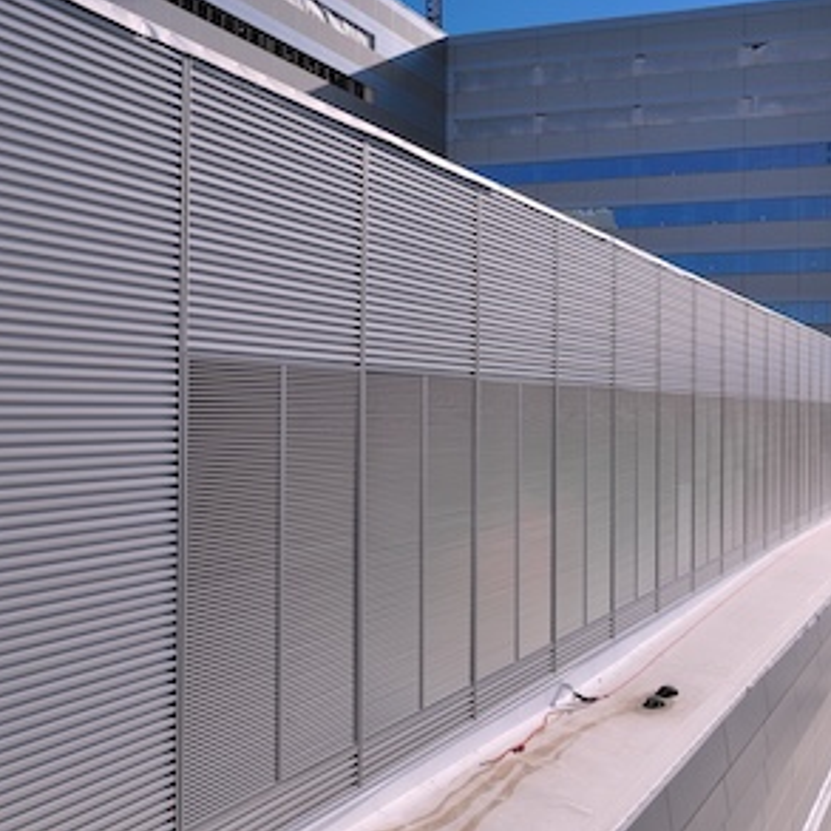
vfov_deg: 55.6
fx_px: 788
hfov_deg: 55.5
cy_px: 408
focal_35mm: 29
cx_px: 457
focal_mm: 12.29
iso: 100
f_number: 2.8
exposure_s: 1/5000
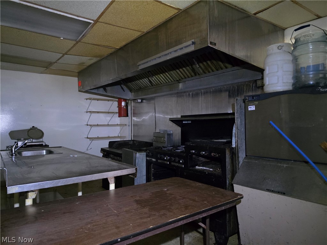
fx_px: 217
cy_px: 122
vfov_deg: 58.9
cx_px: 164
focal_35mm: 23
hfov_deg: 73.9
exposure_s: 1/15
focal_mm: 6.5
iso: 3200
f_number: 1.4
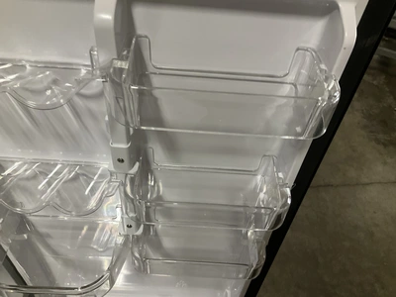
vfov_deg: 48.2
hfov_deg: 61.7
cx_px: 198
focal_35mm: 29
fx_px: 332
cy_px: 148
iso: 250
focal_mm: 3
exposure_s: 1/40
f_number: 1.8
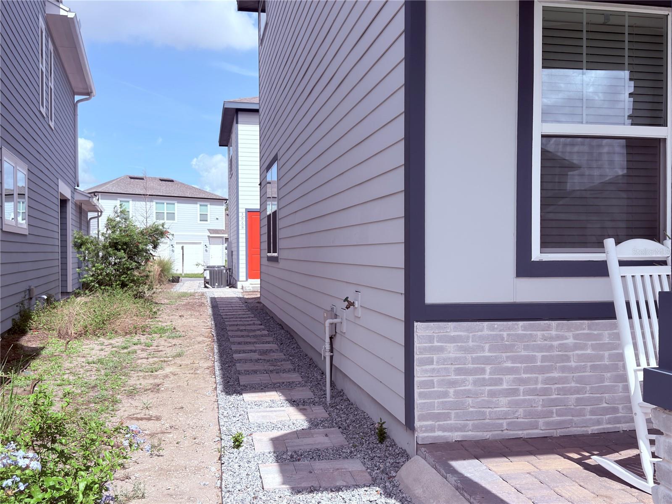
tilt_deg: -1.0
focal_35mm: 36
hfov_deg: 51.4
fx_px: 699
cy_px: 252
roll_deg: +0.0
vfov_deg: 39.7
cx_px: 336
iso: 64
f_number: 1.78
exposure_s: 1/4926
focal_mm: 6.76
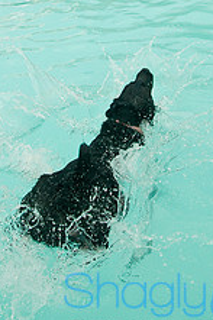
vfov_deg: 36.1
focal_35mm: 52
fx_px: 462
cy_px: 38
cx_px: 76
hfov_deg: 25.8
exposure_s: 1/640
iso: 200
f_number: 5.6
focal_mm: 17
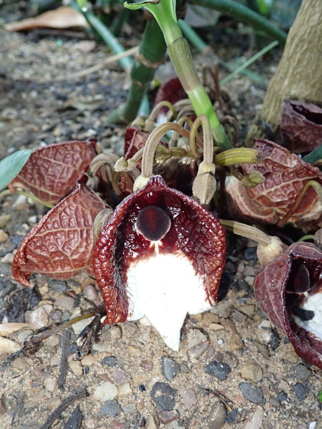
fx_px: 372
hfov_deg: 46.8
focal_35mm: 30
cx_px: 161
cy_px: 214
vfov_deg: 60.0
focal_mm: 5.5
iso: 800
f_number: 2.3
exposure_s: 1/50
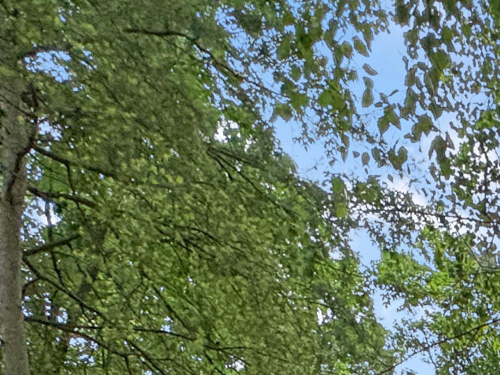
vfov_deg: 15.9
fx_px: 953
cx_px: 760
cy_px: 802
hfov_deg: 23.3
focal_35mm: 66
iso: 640
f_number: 2.2
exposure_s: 1/60
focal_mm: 2.22
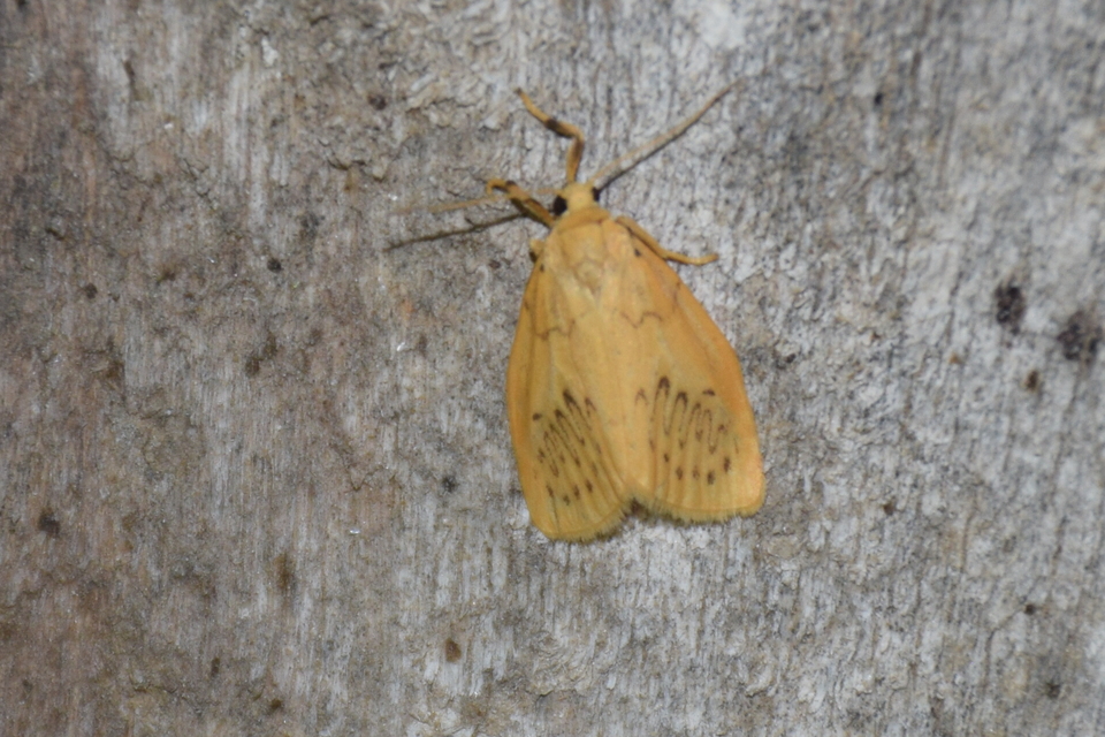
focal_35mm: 210
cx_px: 552
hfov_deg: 9.8
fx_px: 6445
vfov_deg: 6.5
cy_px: 368
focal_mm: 140
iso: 320
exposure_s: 1/60
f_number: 5.6
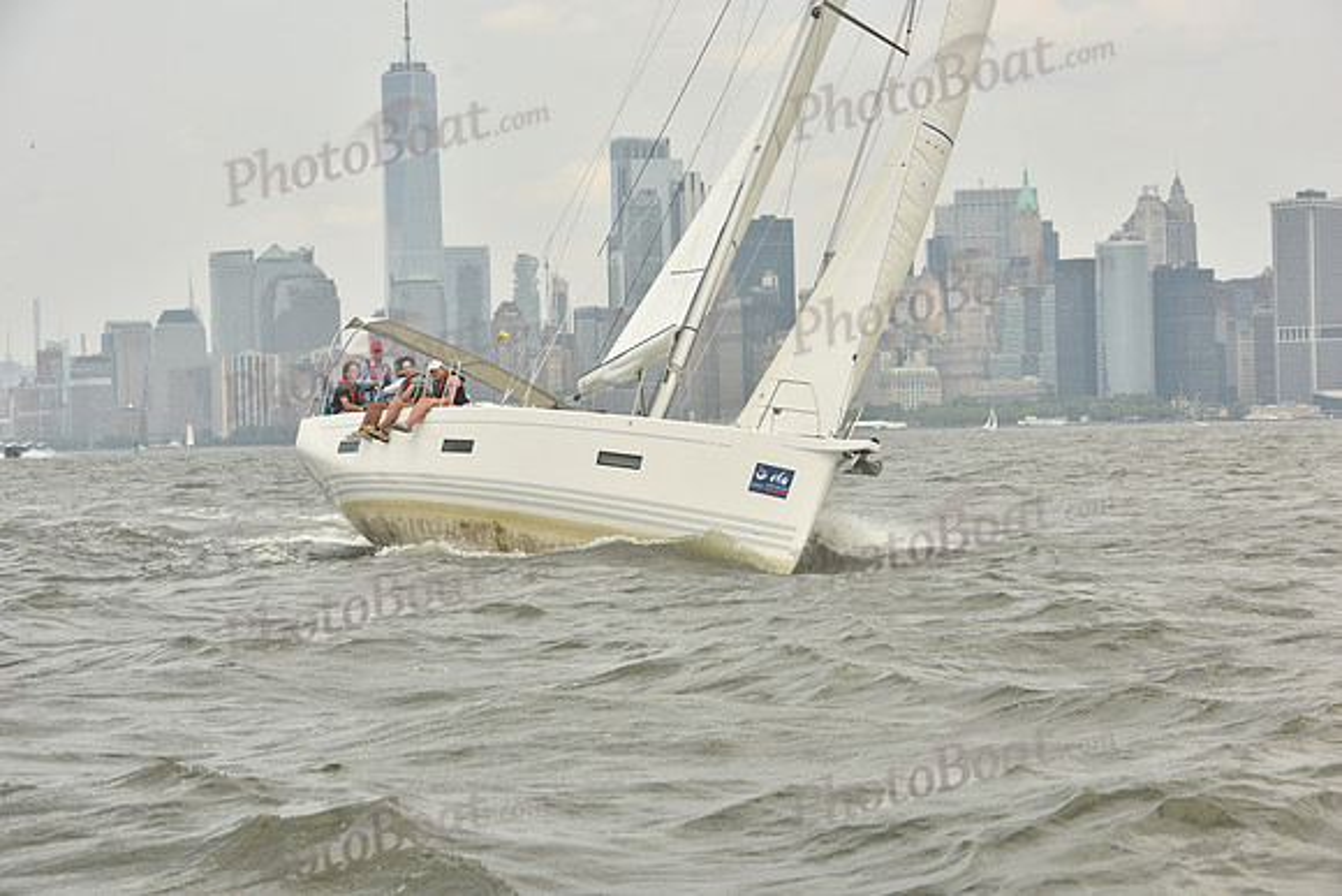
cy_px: 448
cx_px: 671
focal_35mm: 95
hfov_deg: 21.5
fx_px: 3542
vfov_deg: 14.4
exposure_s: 1/800
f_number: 7.1
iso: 250
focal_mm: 95
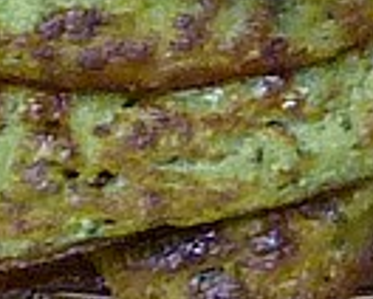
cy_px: -711
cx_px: 59
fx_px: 5771
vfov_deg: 2.9
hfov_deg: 3.7
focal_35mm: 522
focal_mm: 6.4
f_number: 3
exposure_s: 1/30
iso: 320
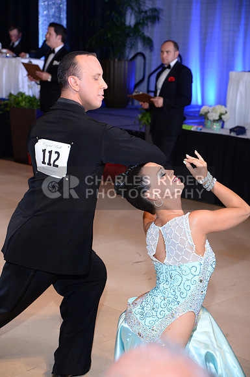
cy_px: 188
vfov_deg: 27.0
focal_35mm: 75
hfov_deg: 18.1
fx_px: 784
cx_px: 125
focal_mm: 75
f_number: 5.6
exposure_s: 1/250
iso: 1250
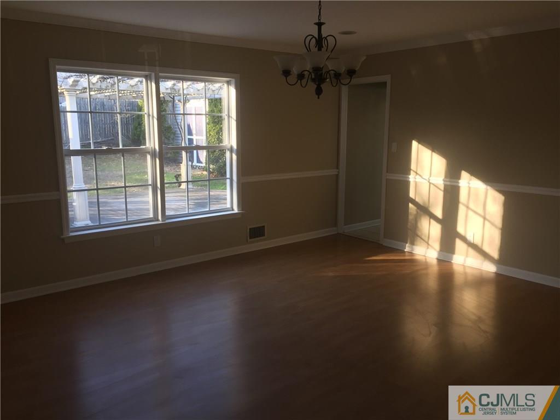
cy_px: 210
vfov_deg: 48.2
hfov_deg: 61.7
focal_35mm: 29
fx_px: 469
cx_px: 280
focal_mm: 4.15
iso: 32
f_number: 2.2
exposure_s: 1/60
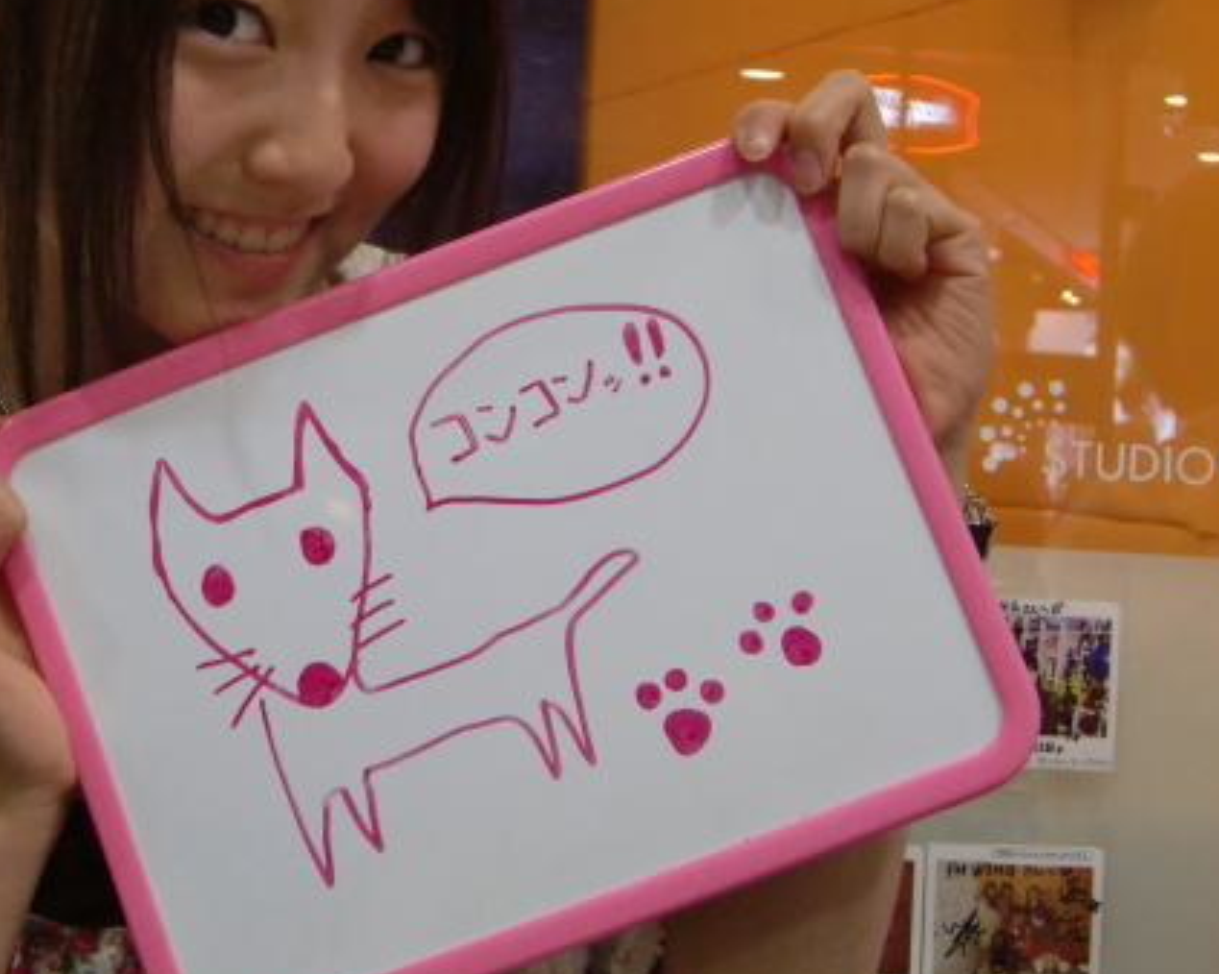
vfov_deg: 22.4
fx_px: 2452
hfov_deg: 27.6
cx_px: 334
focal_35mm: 68
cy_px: 415
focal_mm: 8.2
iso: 320
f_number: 3.3
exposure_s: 1/60
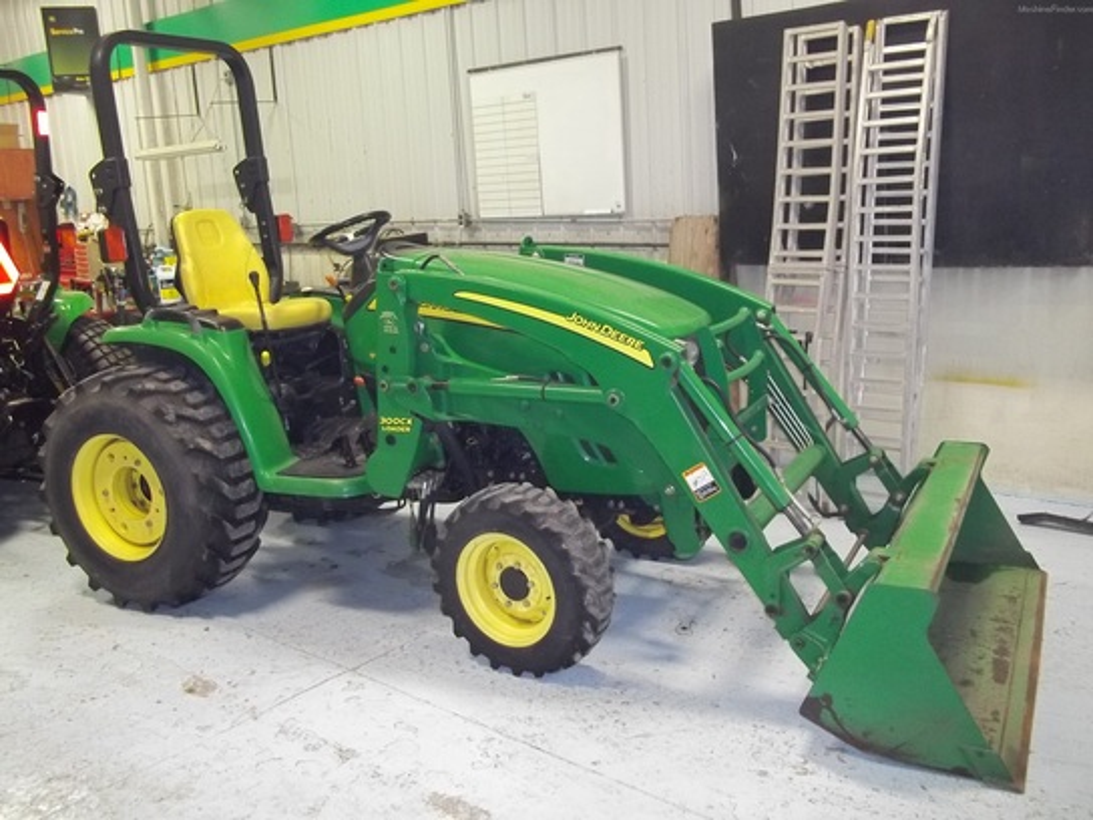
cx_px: 546
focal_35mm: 32
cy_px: 410
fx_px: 1010
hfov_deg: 56.8
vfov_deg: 44.2
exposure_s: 1/50
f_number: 2.9
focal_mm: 5.7
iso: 250
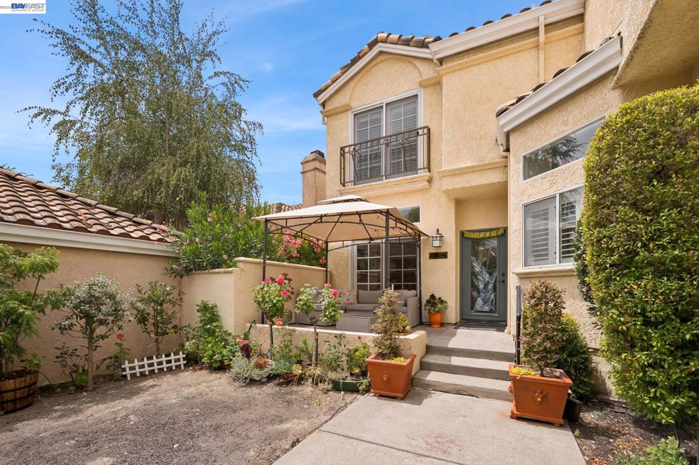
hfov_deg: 104.3
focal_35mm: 14
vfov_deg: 81.2
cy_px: 232
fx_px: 272
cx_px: 350
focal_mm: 14
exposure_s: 1/1000
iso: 100
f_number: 4.3
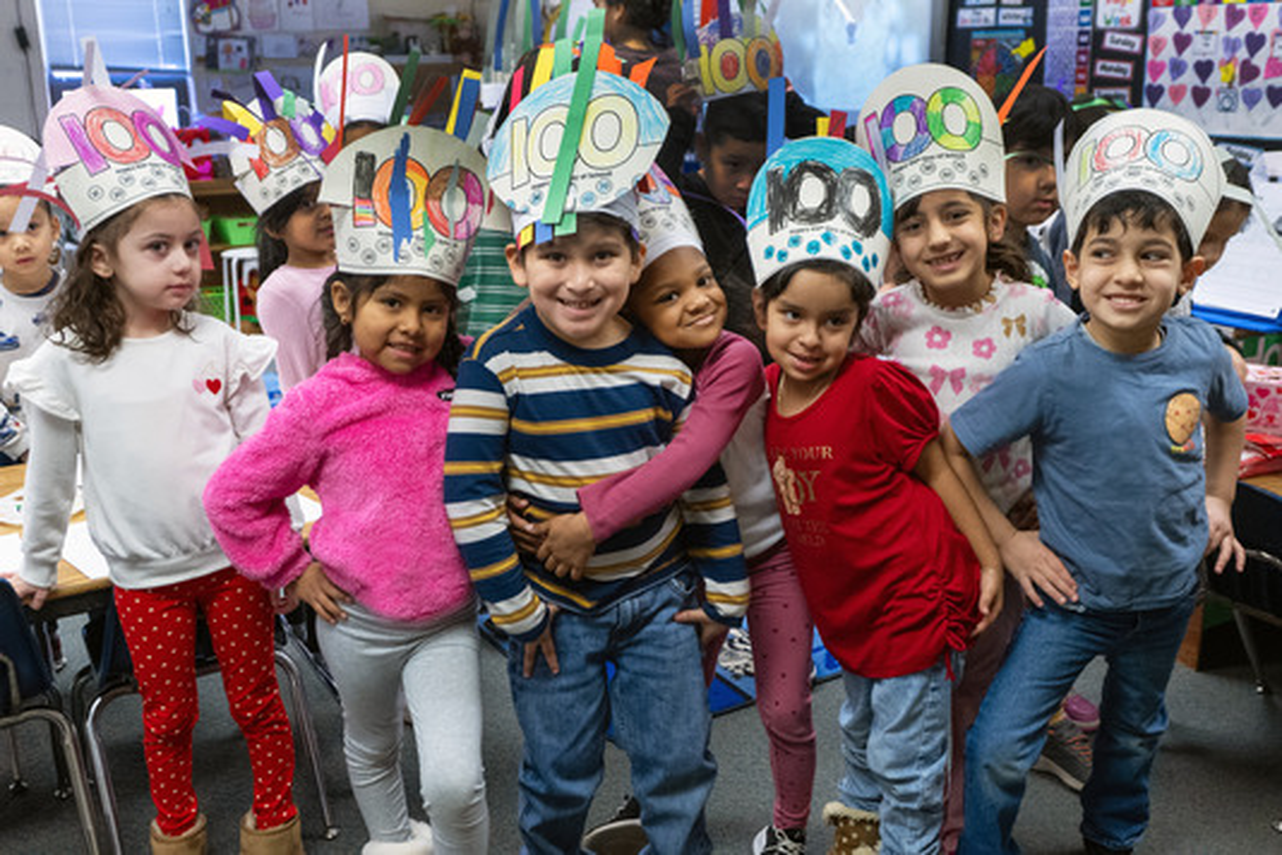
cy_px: 428
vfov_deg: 36.9
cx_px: 641
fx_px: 1282
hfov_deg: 53.1
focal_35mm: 36
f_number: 2.8
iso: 1600
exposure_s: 1/400
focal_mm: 24
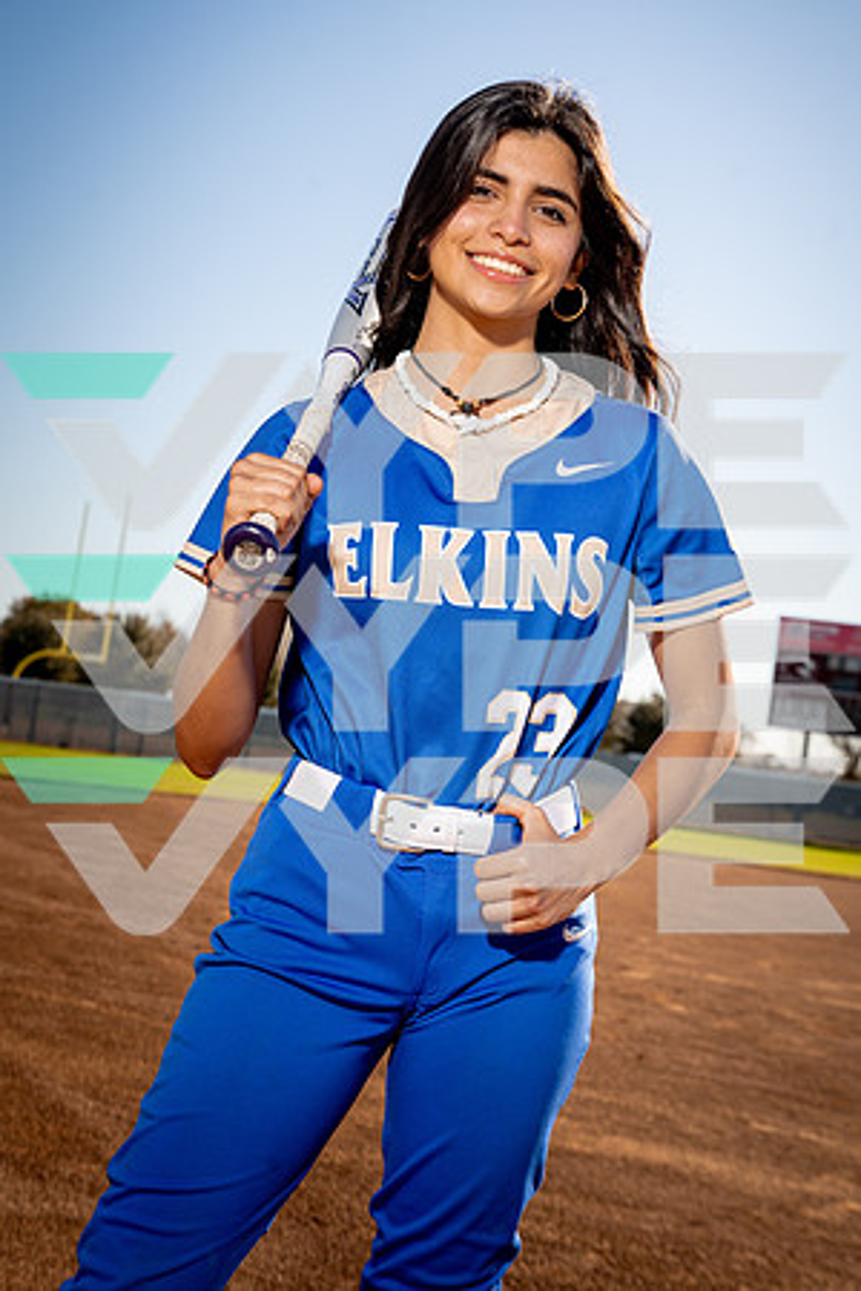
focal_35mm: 60
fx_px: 2152
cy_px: 646
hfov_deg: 22.6
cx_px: 430
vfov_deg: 33.4
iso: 100
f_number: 7.1
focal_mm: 60
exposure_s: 1/250
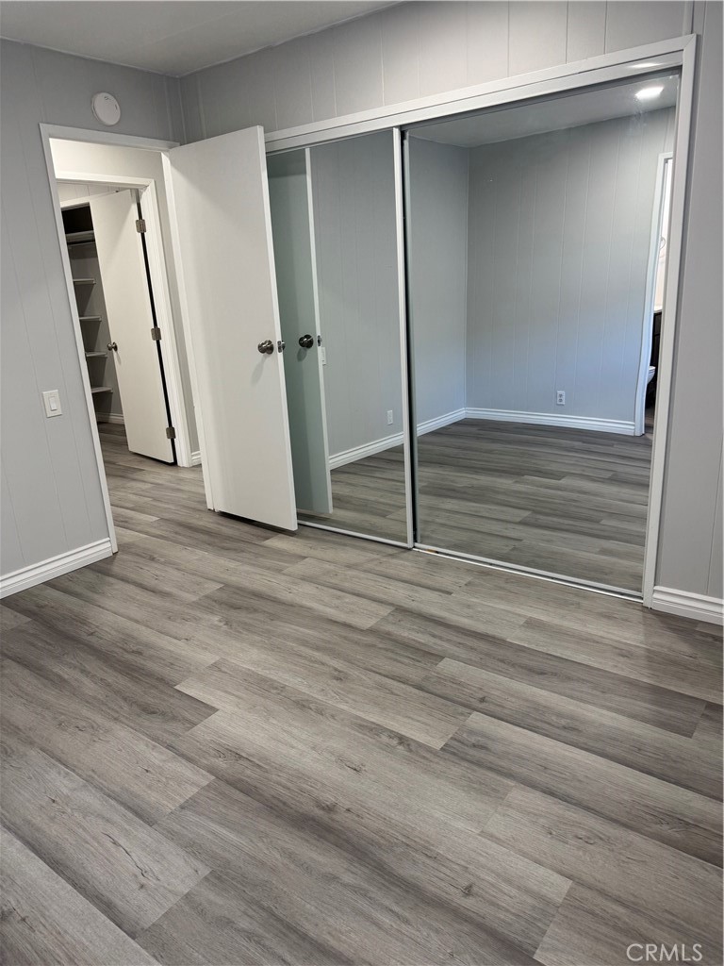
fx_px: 669
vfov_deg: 71.6
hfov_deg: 56.8
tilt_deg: -17.0
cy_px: 483
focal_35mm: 24
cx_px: 362
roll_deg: +3.7
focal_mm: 6.76
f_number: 1.78
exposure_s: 1/60
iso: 100
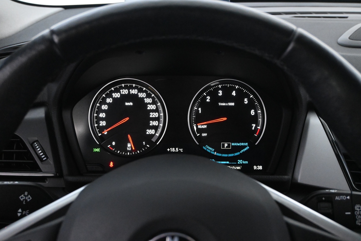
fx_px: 391
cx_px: 180
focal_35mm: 39
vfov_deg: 34.2
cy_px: 120
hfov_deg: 49.6
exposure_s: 1/60
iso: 6400
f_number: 5
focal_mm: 26
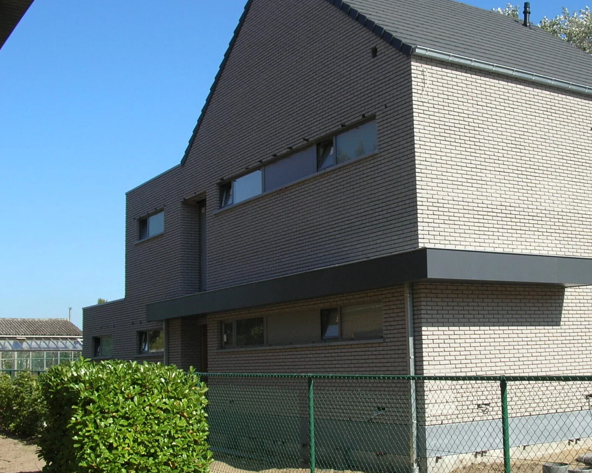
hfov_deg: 38.3
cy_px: 242
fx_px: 841
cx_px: 396
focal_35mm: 48
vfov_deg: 31.4
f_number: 3.7
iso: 50
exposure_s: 1/498
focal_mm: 6
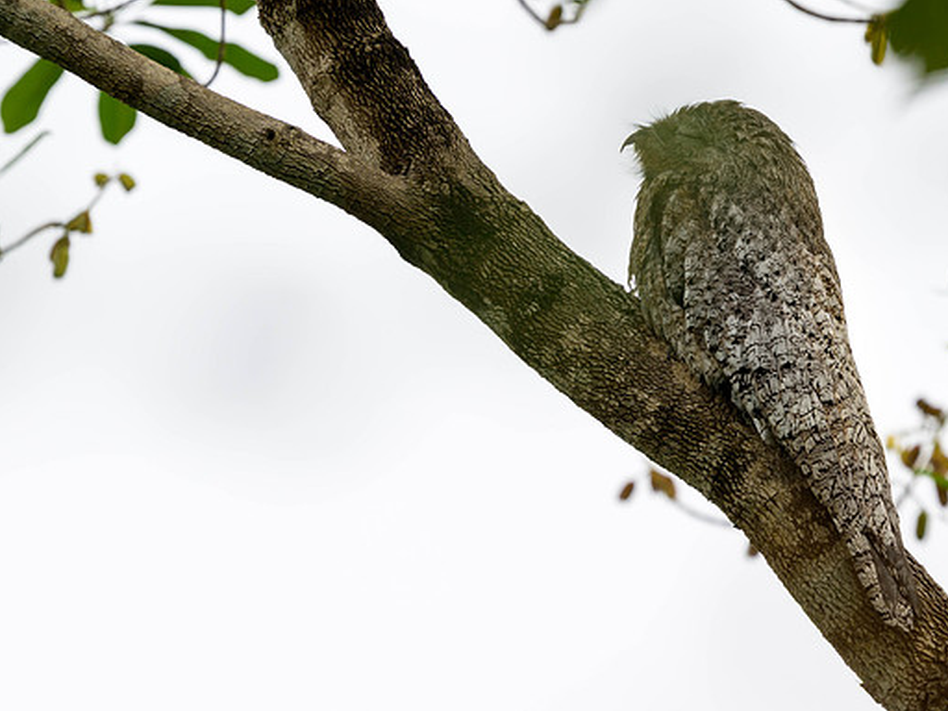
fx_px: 29604
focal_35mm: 1081
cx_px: 460
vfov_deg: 1.4
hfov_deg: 1.8
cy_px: 291
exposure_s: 1/1000
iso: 360
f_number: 5.6
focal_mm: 560
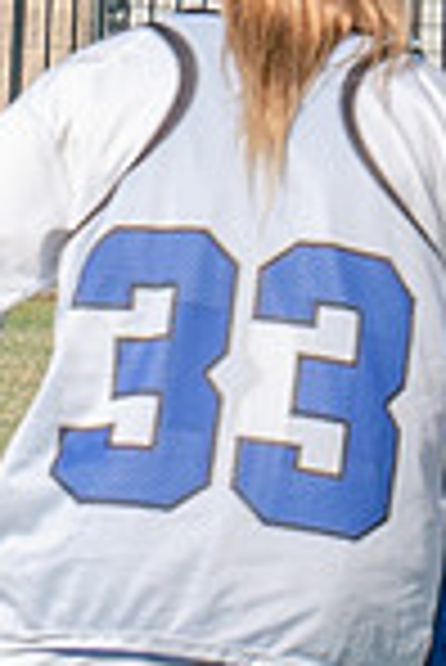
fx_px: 16110
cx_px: 1828
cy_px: 216
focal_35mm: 869
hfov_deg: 1.6
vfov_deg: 2.4
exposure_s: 1/1250
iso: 250
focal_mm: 70
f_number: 5.6
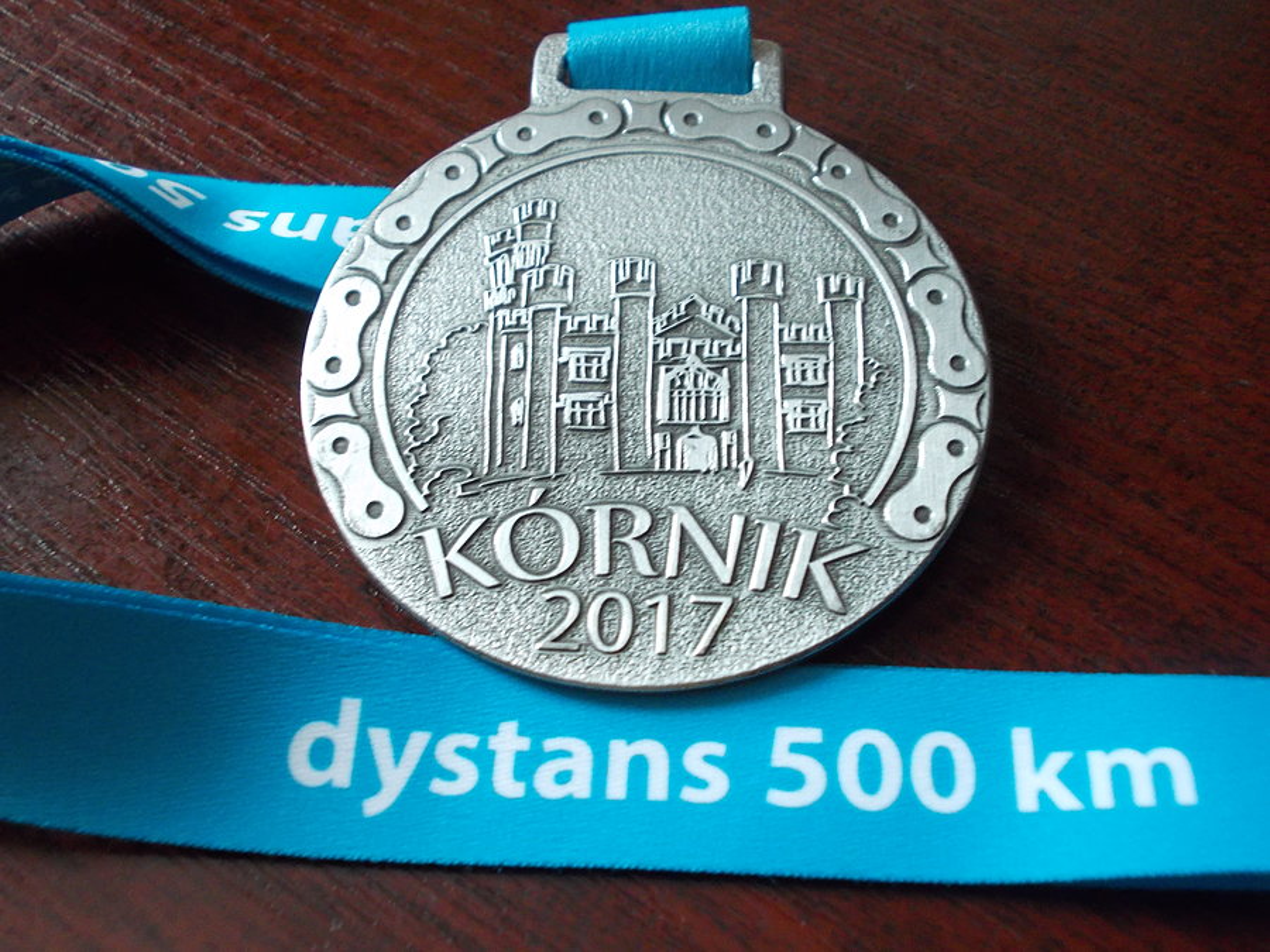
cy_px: 476
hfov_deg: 43.9
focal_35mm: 43
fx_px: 1578
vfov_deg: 33.6
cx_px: 635
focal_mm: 6.1
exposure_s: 1/5
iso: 200
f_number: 3.3
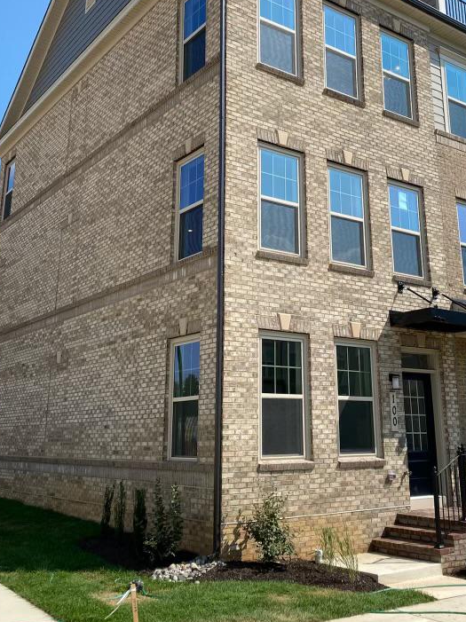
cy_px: 229
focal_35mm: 38
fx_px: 683
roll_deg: +0.2
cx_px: 271
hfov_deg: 37.6
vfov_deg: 48.5
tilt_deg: +18.2
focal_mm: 4.25
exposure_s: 1/2755
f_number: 1.8
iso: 32
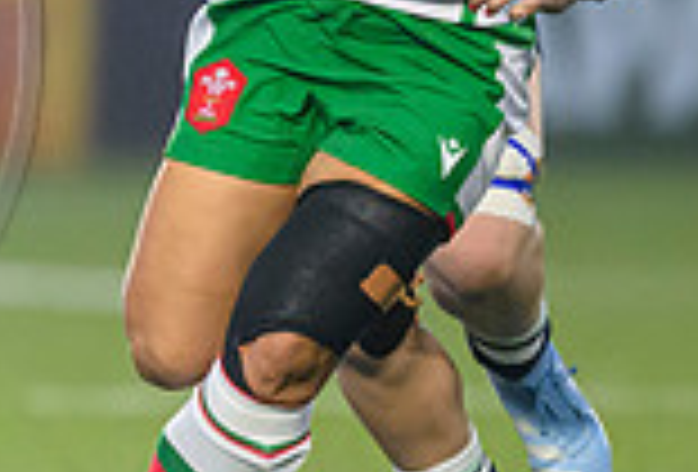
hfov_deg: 0.9
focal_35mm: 2263
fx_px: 44093
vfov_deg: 0.6
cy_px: -51
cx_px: -659
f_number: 3.2
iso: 5000
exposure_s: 1/1250
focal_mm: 400
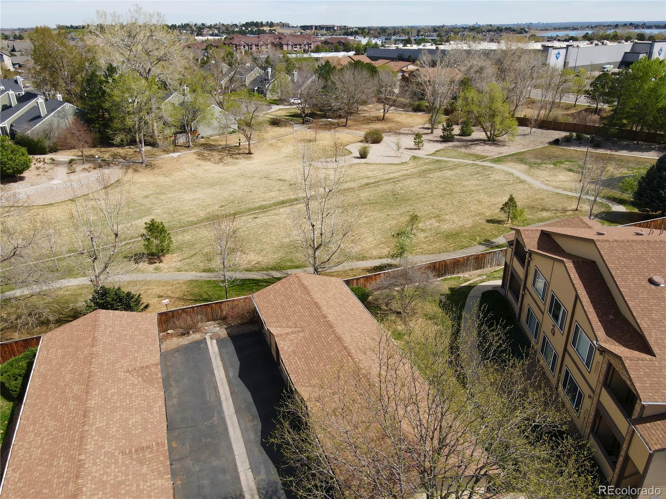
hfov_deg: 71.6
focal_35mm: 24
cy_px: 250
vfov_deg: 56.8
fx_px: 462
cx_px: 333
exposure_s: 1/640
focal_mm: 4.5
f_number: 2.8
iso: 100
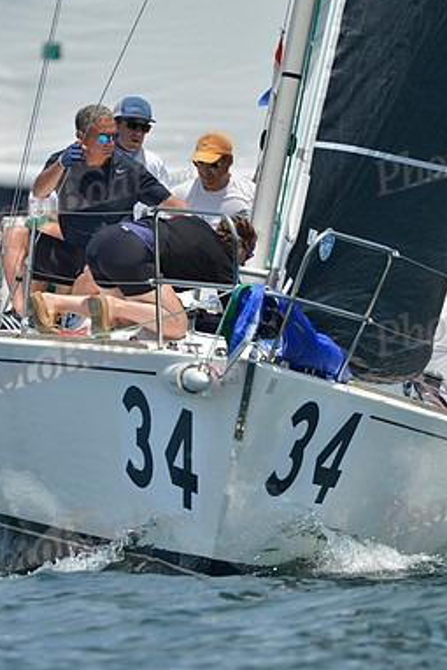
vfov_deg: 2.3
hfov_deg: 1.5
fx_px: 16932
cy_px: 428
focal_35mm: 910
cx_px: 285
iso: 200
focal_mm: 600
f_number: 4.5
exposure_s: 1/2500
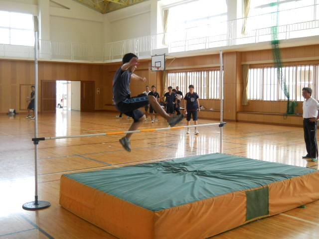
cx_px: 160
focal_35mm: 41
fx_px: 378
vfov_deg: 35.1
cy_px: 120
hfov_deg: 45.8
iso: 400
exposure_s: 1/200
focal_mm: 6.72
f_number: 3.1
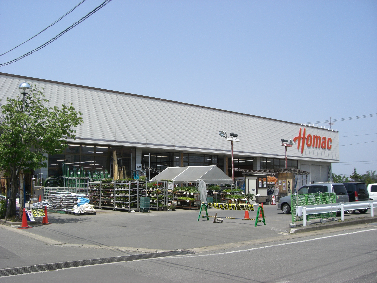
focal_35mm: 38
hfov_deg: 49.0
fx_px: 414
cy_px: 142
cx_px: 188
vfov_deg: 37.7
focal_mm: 6.2
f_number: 4.3
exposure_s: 1/640
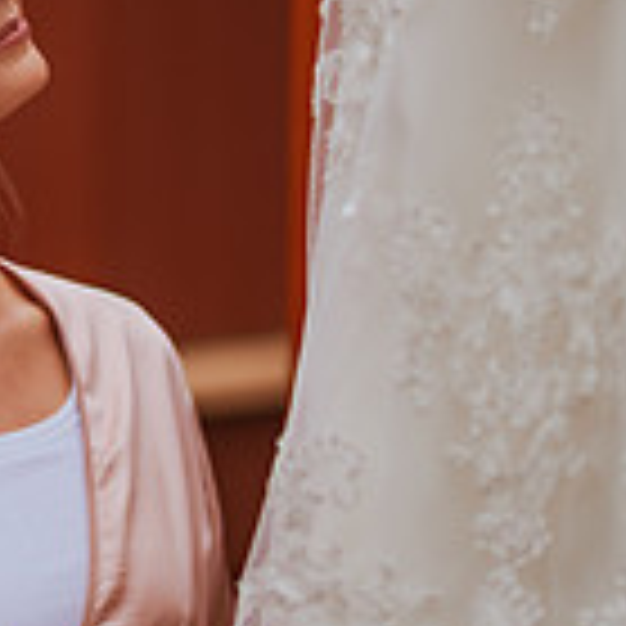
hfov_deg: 7.5
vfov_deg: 7.5
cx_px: 7
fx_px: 4788
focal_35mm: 234
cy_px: 266
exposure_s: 1/2500
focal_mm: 85
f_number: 1.8
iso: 200
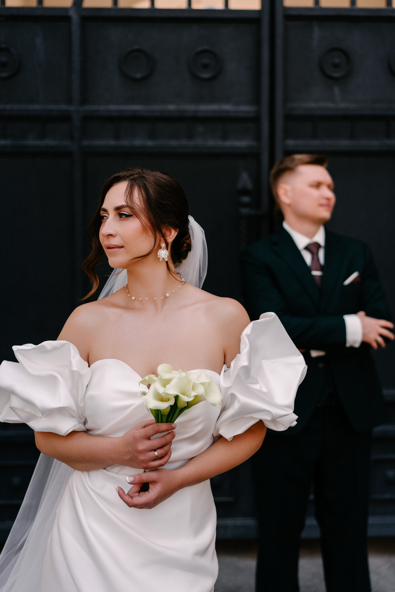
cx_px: 198
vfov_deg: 36.2
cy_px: 296
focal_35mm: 55
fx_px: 905
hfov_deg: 24.6
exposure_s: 1/2000
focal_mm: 55
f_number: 2.5
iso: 250
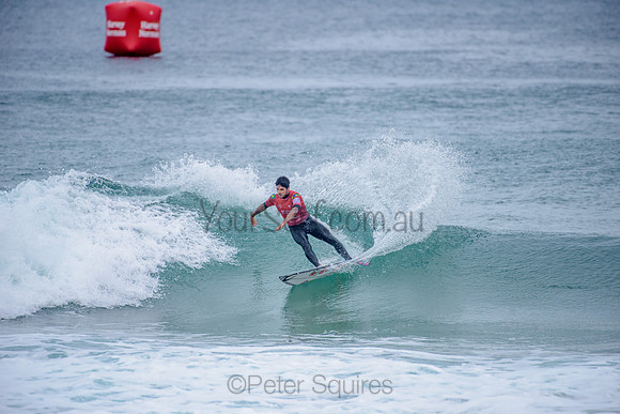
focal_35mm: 500
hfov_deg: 4.1
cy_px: 207
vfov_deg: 2.8
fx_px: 8613
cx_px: 310
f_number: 5.6
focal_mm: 500
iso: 250
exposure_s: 1/2000
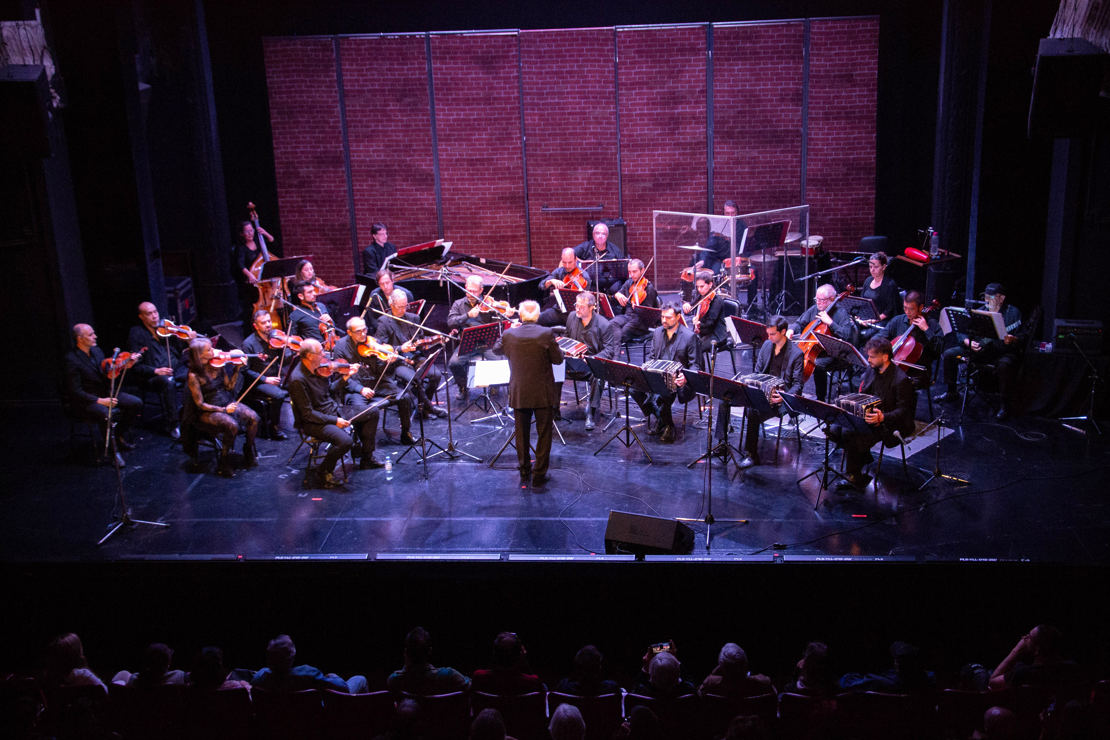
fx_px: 1387
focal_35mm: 45
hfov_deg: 43.6
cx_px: 555
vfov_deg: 29.9
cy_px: 370
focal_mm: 30
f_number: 4.2
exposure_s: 1/80
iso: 3200
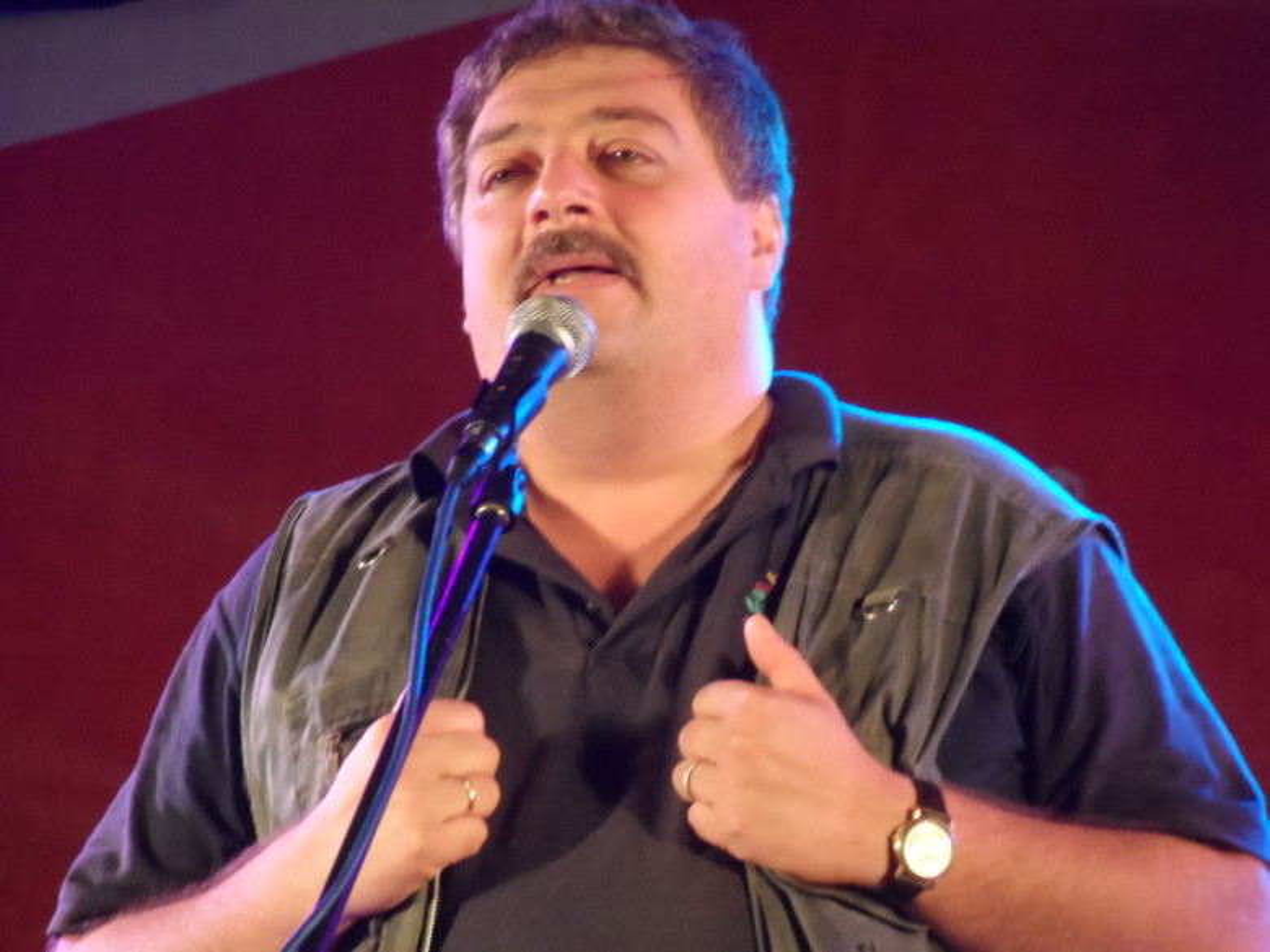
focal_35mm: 432
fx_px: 15849
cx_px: 635
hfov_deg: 4.6
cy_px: 476
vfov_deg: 3.4
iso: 800
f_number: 5.8
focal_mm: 72
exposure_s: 1/30
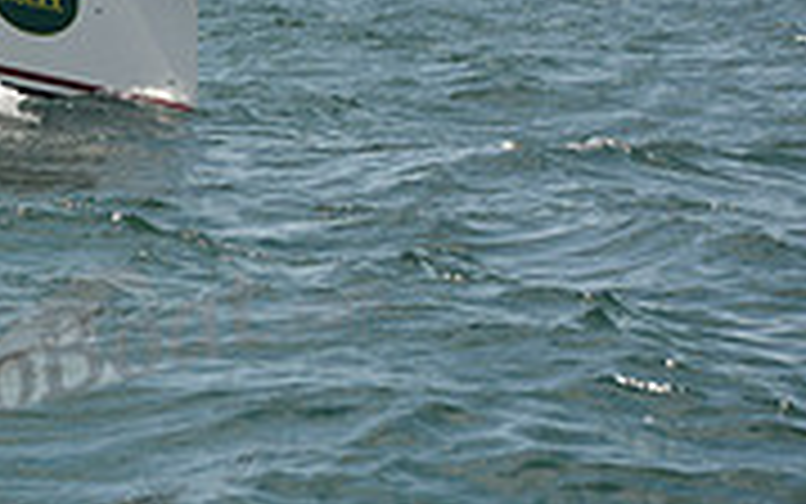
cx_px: -477
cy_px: -268
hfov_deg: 6.4
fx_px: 7097
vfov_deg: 4.0
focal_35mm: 323
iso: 320
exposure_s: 1/1250
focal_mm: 98
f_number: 6.3
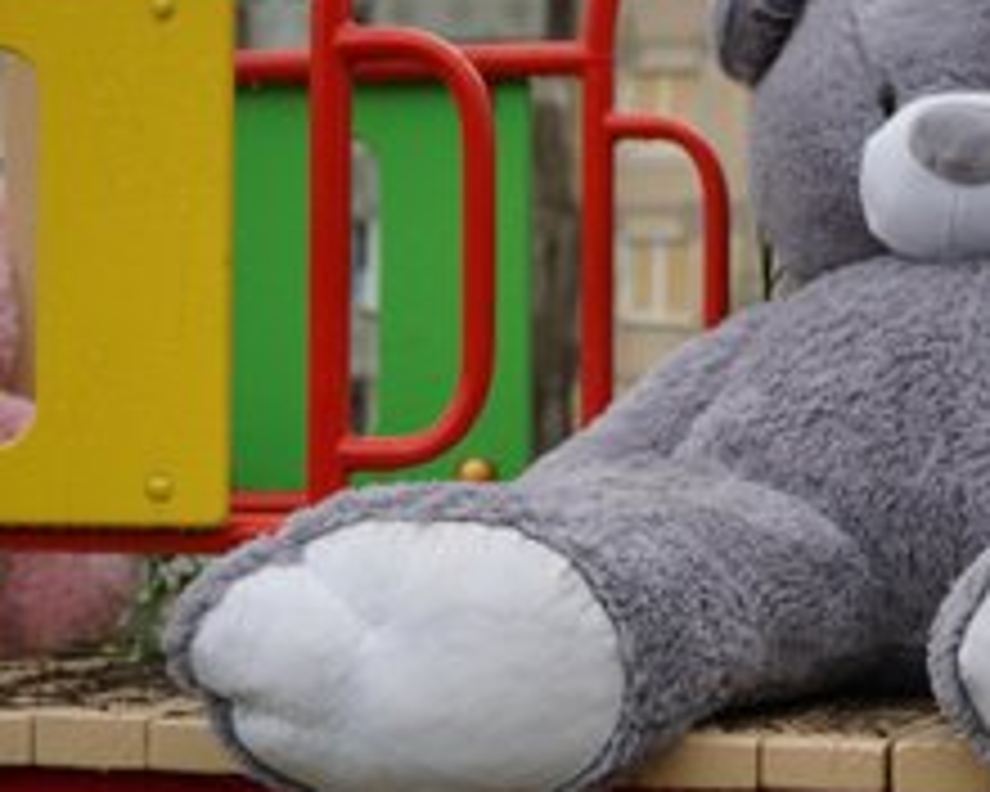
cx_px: 720
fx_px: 3072
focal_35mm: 105
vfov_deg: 14.7
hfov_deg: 18.2
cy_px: 324
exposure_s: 1/640
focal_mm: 41
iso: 500
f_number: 4
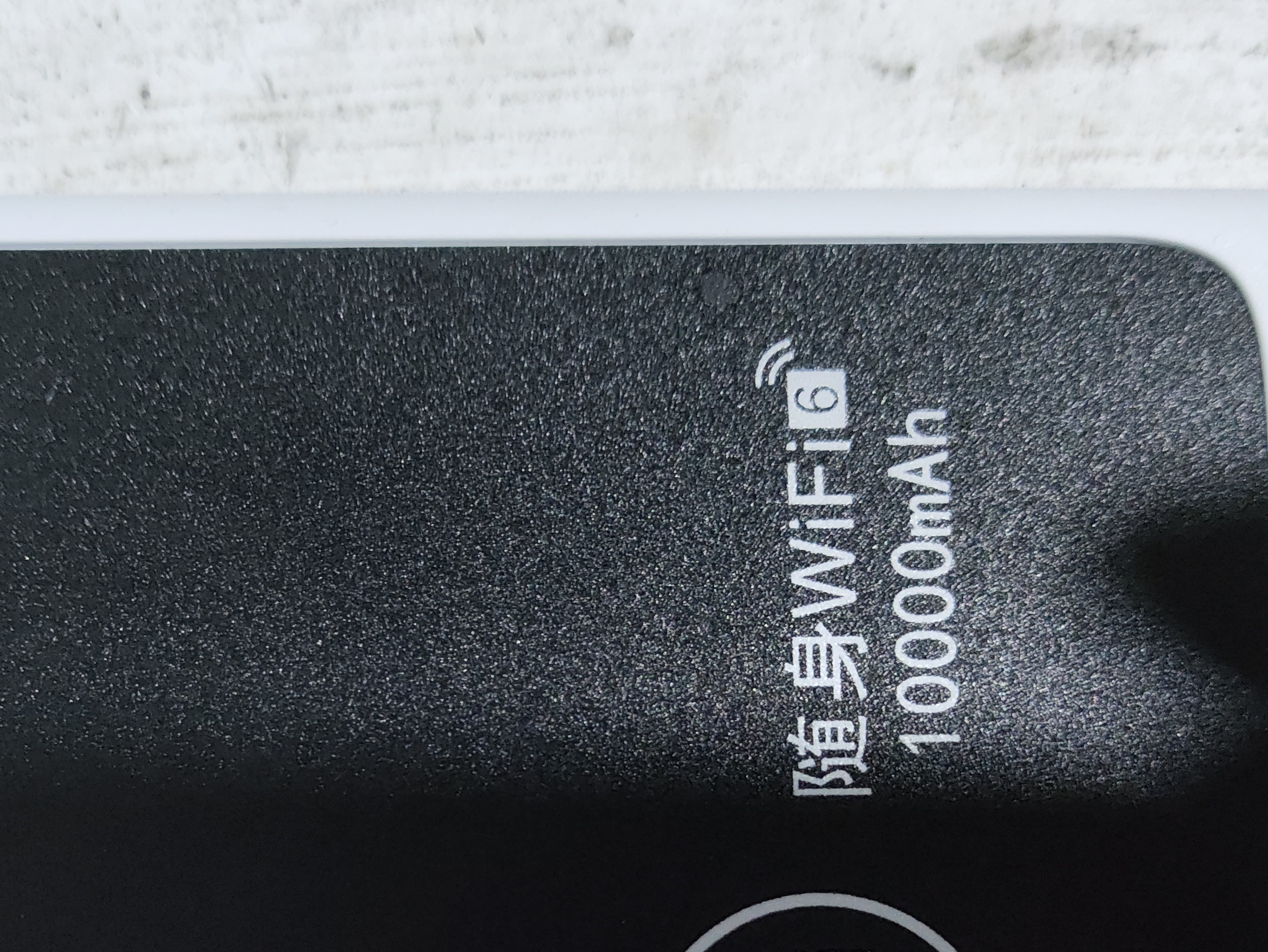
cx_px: 447
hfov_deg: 37.8
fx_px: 1832
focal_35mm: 50
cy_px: 850
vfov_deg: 28.1
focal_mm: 4.68
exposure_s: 1/20
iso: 954
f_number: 1.8
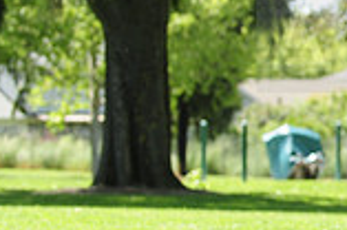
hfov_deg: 5.2
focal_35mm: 389
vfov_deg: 3.5
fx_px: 3742
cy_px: 28
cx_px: 628
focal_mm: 70
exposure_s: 1/500
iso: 200
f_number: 4.5
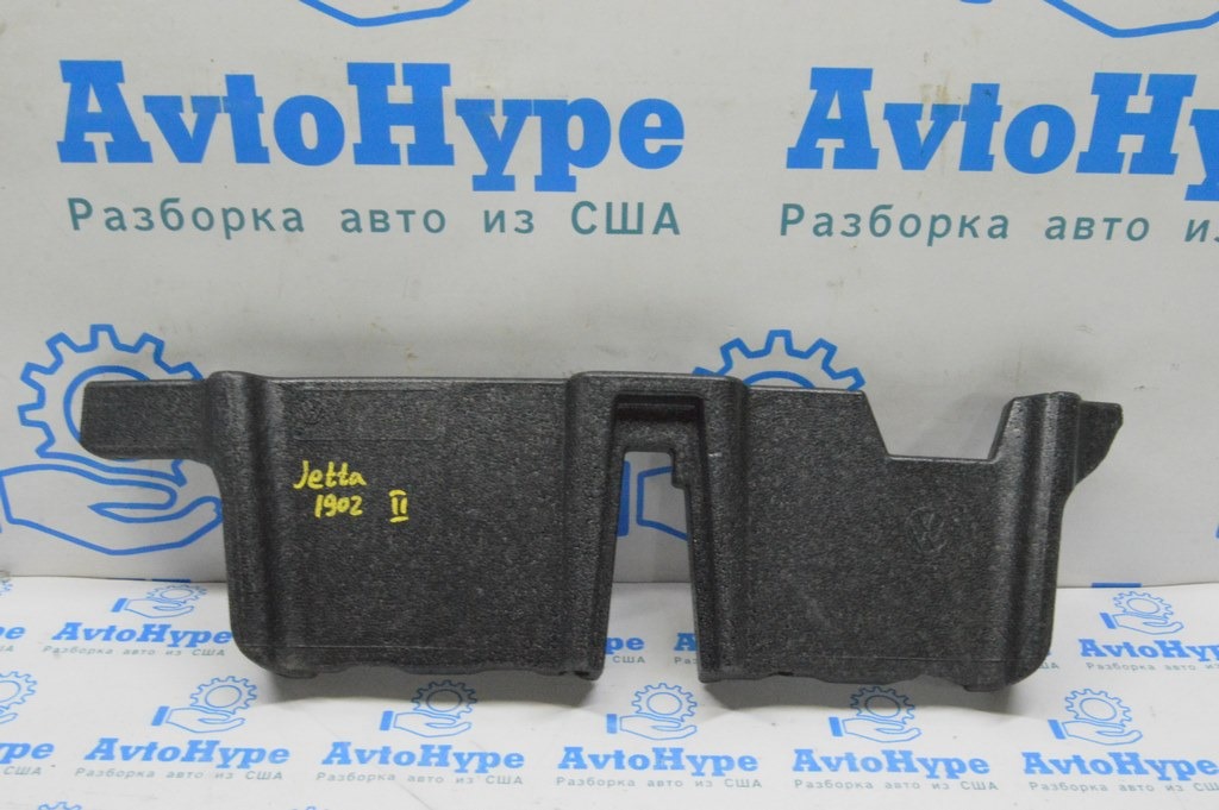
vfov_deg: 36.8
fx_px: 1218
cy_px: 405
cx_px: 610
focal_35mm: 36
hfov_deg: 53.2
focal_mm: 24
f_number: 20
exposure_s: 1/20
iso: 6400
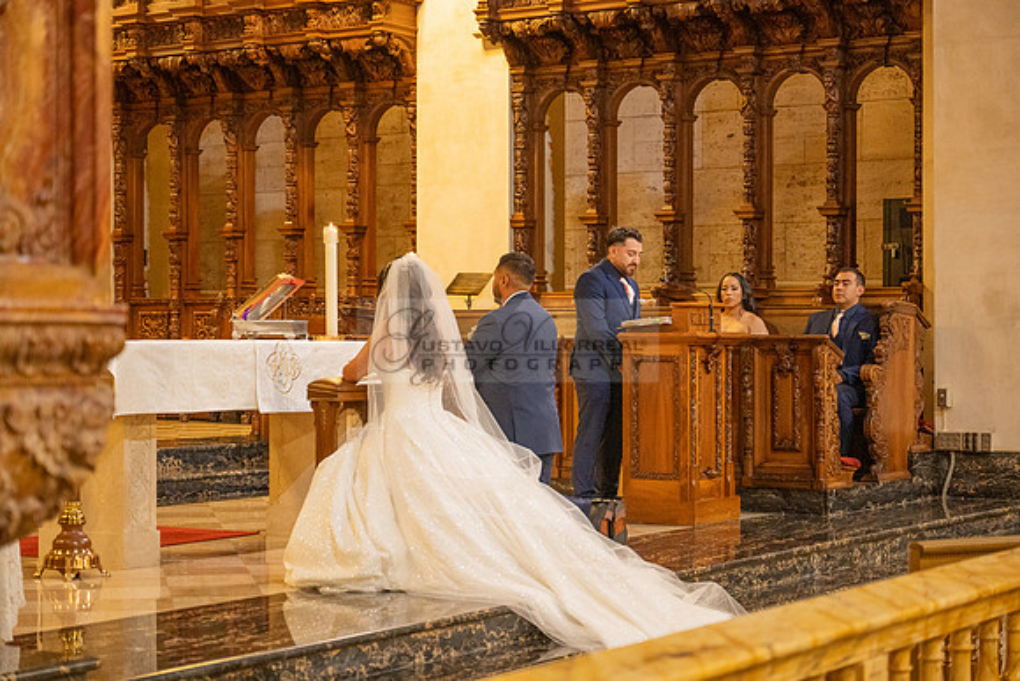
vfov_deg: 19.5
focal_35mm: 70
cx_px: 510
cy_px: 340
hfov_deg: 28.8
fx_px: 1984
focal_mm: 70
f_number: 2.8
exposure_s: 1/200
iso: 2000
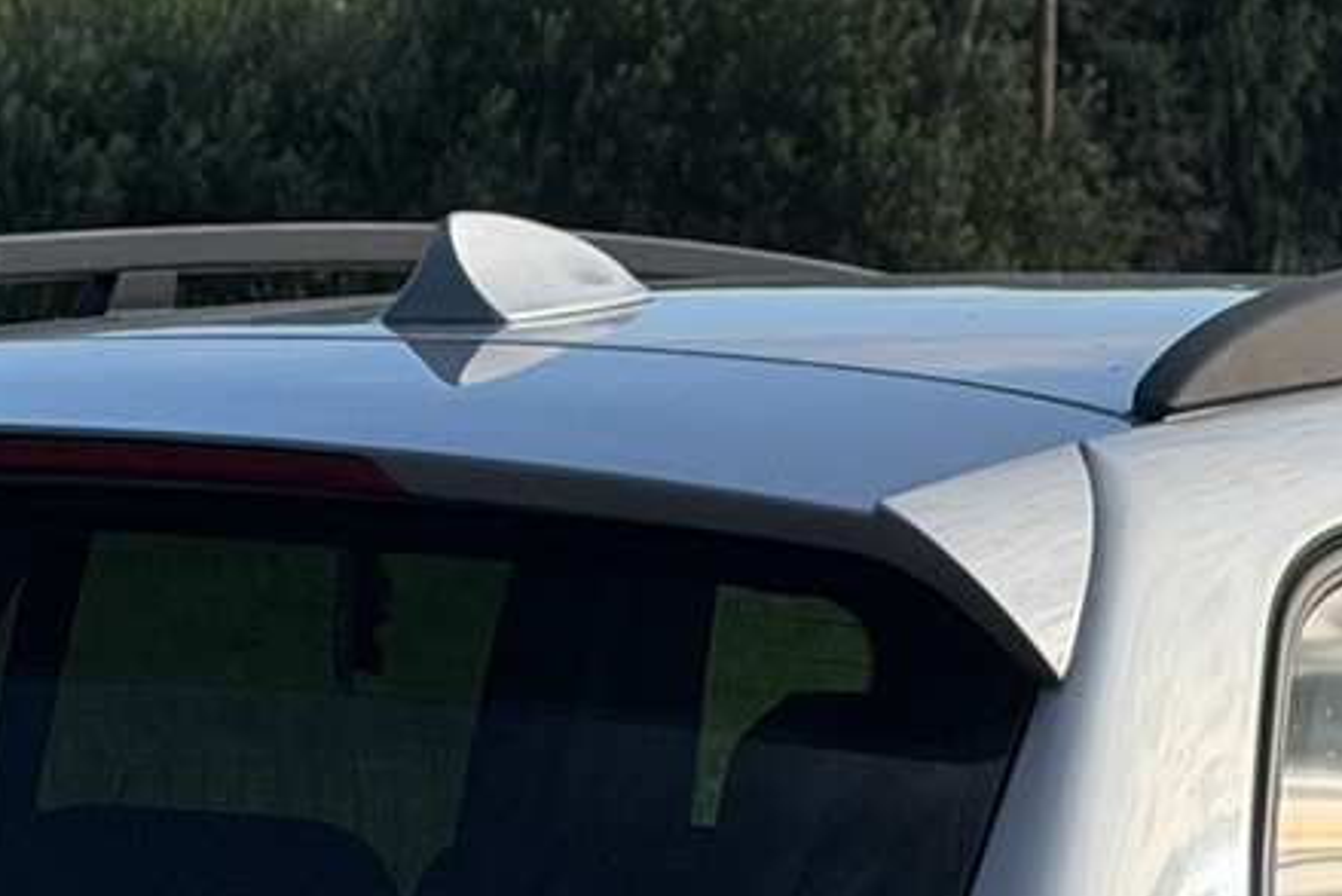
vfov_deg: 5.8
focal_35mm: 233
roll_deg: -0.3
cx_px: 1253
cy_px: 1557
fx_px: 8688
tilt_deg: -9.2
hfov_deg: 8.8
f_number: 1.78
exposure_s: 1/5208
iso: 64
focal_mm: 6.76
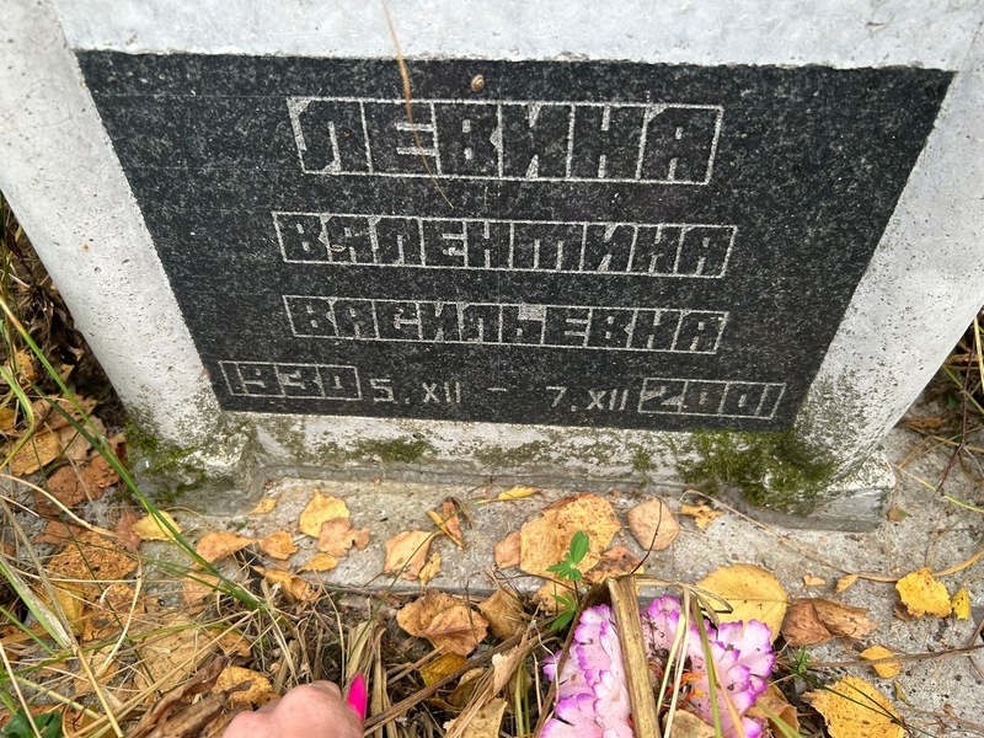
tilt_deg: -50.7
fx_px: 739
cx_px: 492
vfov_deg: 53.1
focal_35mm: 26
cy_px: 369
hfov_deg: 67.3
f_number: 1.5
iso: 40
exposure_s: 1/227
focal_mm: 5.7
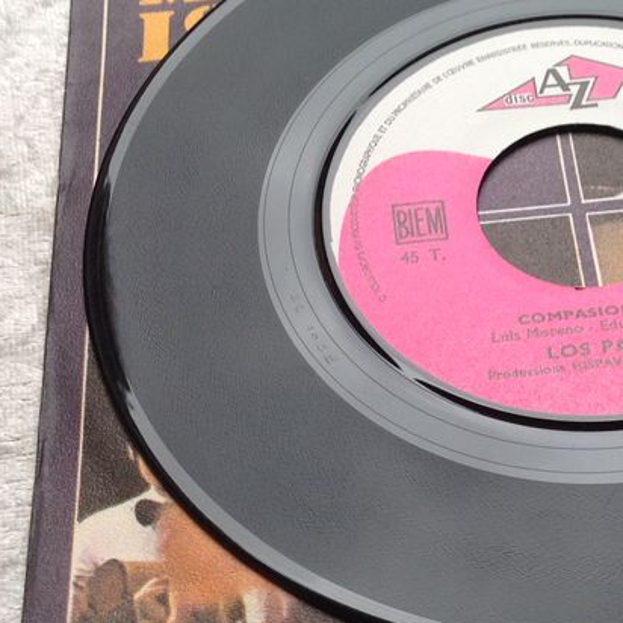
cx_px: 556
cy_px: 323
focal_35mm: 75
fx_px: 1527
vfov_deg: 23.1
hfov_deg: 22.5
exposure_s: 1/30
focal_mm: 4.28
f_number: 2.4
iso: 50
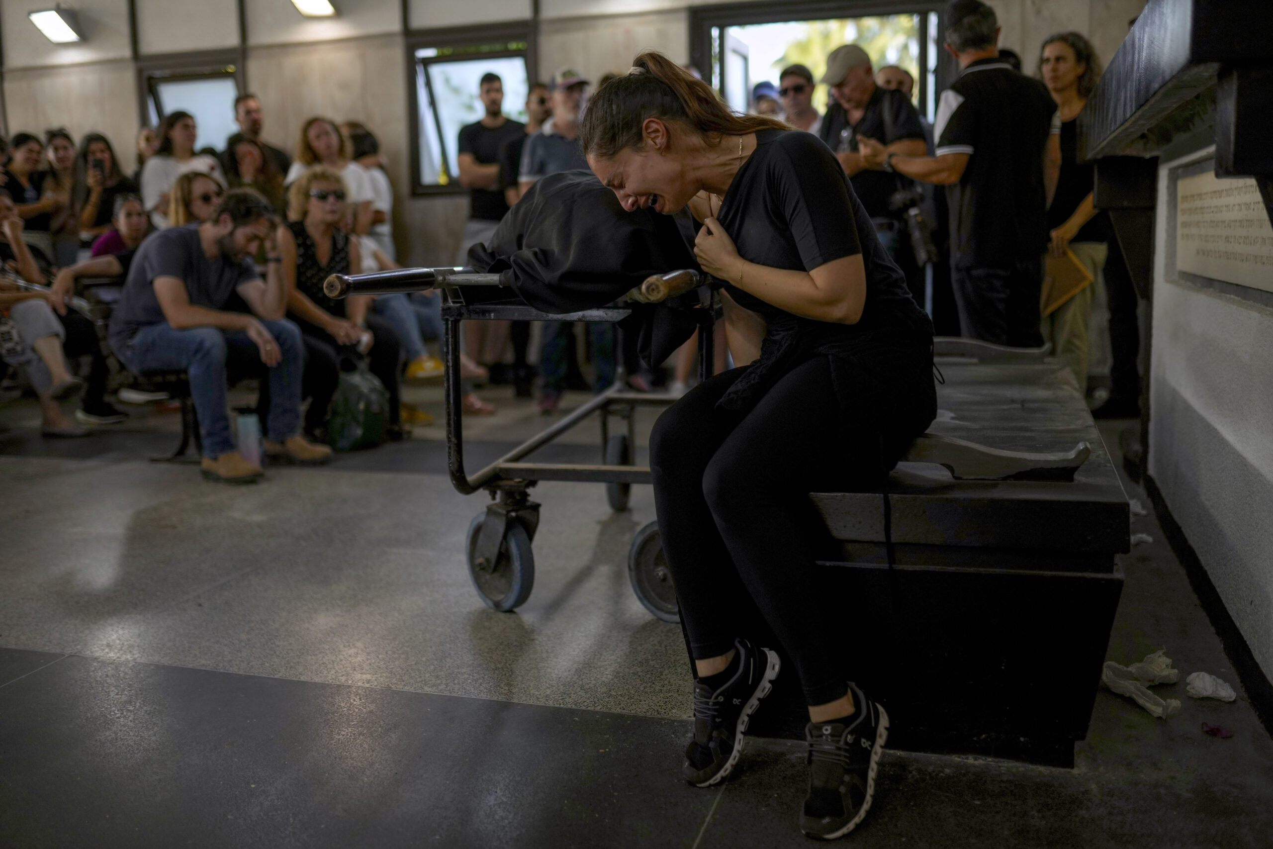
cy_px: 424
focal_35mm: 35
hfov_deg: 54.4
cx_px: 636
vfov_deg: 37.9
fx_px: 1238
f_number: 1.4
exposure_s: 1/1000
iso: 500
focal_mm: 35
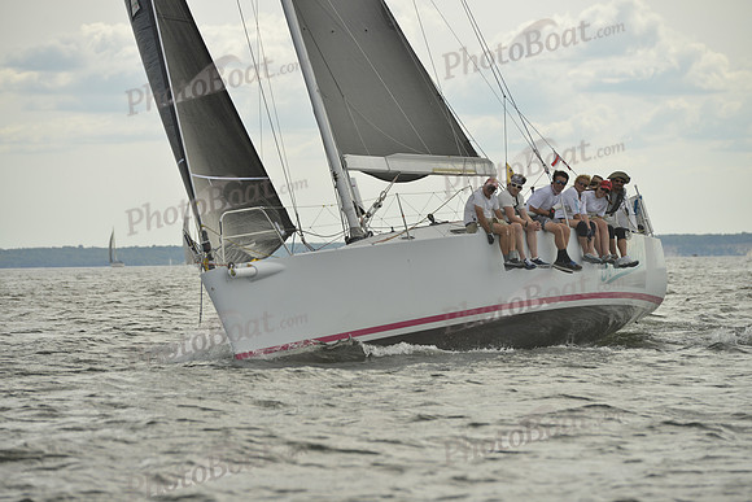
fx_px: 4179
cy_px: 251
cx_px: 376
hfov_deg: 10.3
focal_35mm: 200
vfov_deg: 6.9
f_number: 8
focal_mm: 200
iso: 200
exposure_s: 1/1000
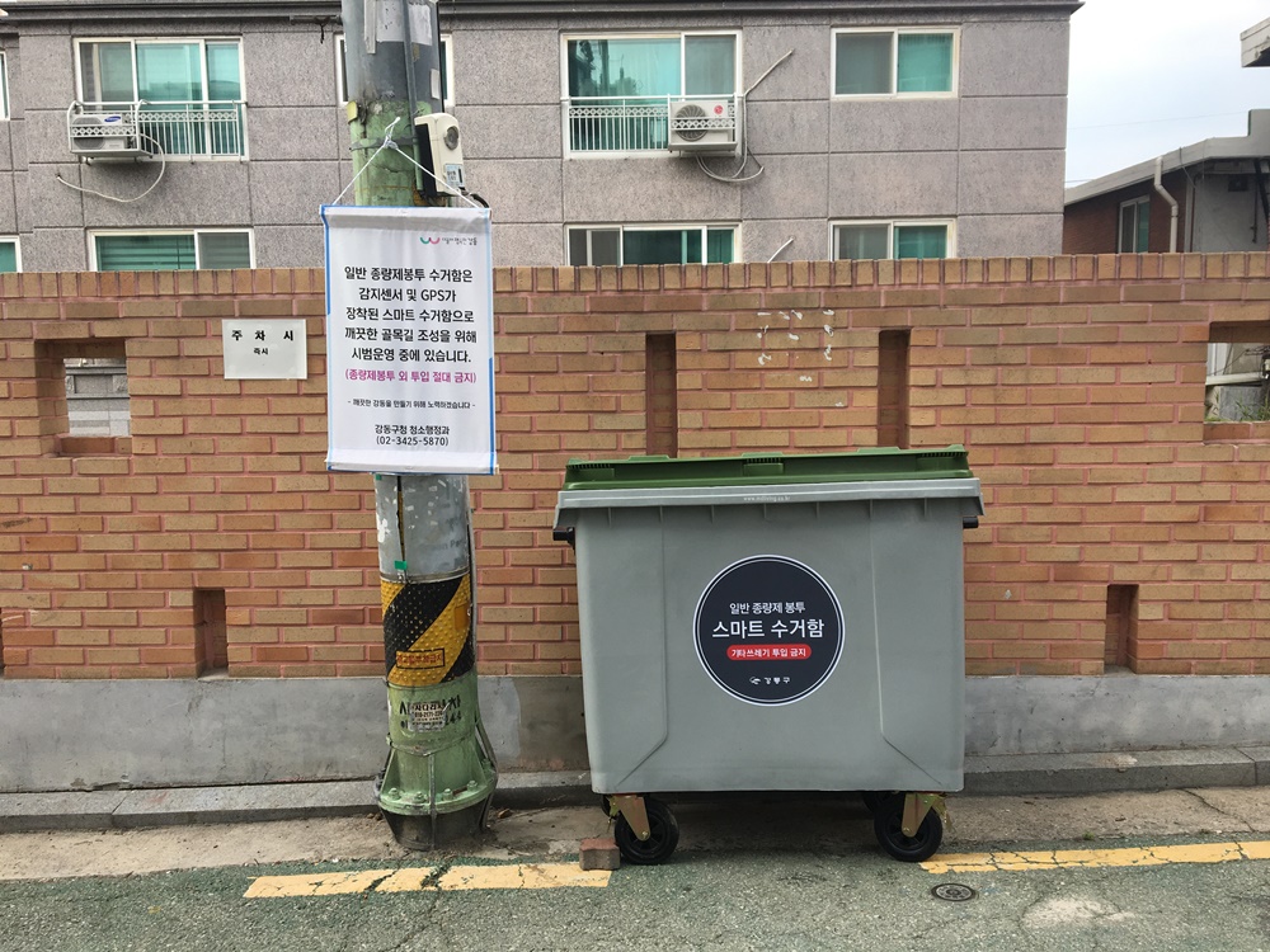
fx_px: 1064
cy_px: 476
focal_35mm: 29
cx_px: 635
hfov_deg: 61.7
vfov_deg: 48.2
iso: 25
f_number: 2.2
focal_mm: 4.15
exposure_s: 1/596
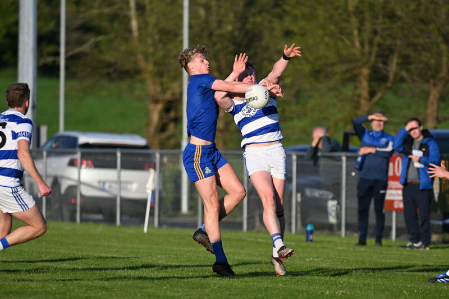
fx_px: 7481
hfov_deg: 3.4
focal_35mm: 600
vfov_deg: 2.3
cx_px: 224
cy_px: 150
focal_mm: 600
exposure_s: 1/800
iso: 280
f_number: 6.3
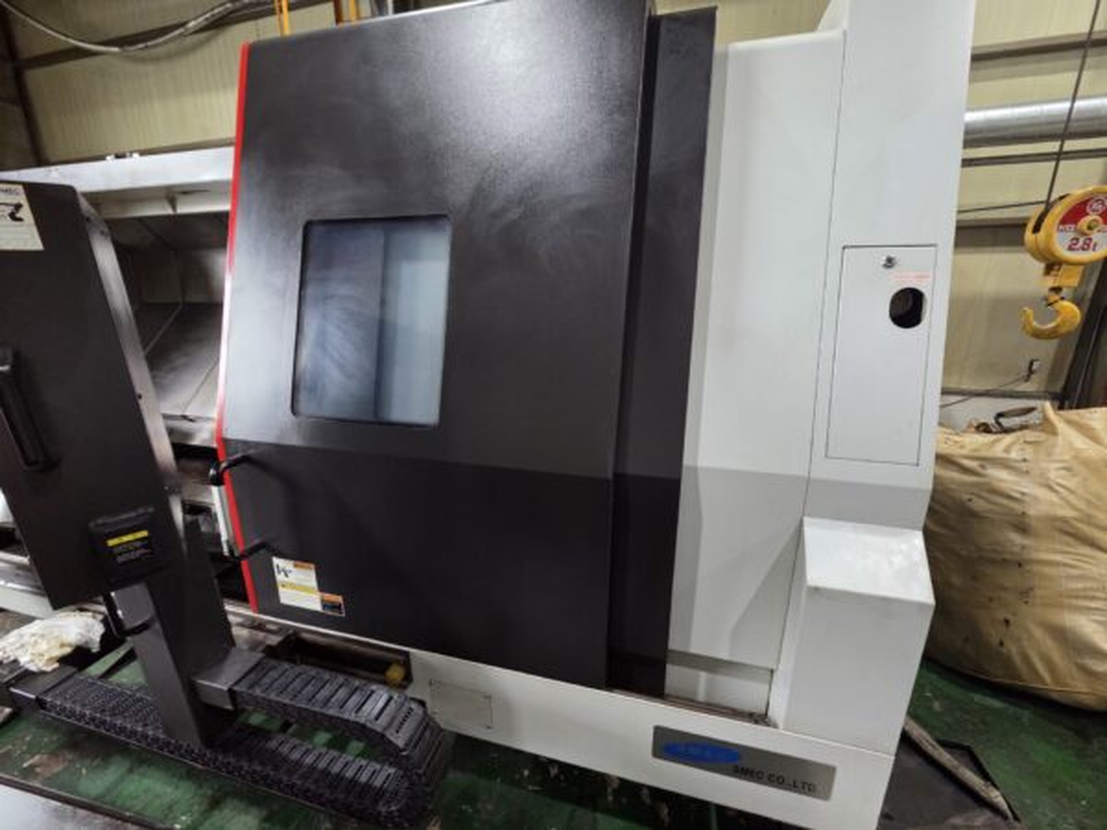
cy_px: 415
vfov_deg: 89.9
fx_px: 416
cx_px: 554
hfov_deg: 106.2
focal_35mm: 13
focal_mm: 2.2
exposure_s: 1/60
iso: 500
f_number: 2.2
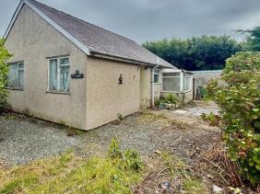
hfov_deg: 78.3
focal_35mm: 21
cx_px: 106
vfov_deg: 62.8
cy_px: 78
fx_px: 158
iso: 50
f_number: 2.2
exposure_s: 1/1211
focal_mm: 2.22
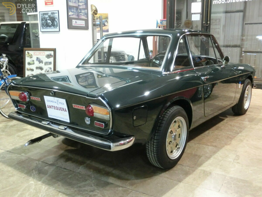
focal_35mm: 33
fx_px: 250
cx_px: 131
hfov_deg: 55.4
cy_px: 98
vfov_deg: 42.9
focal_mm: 5.93
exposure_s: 1/8
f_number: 3.7
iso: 800
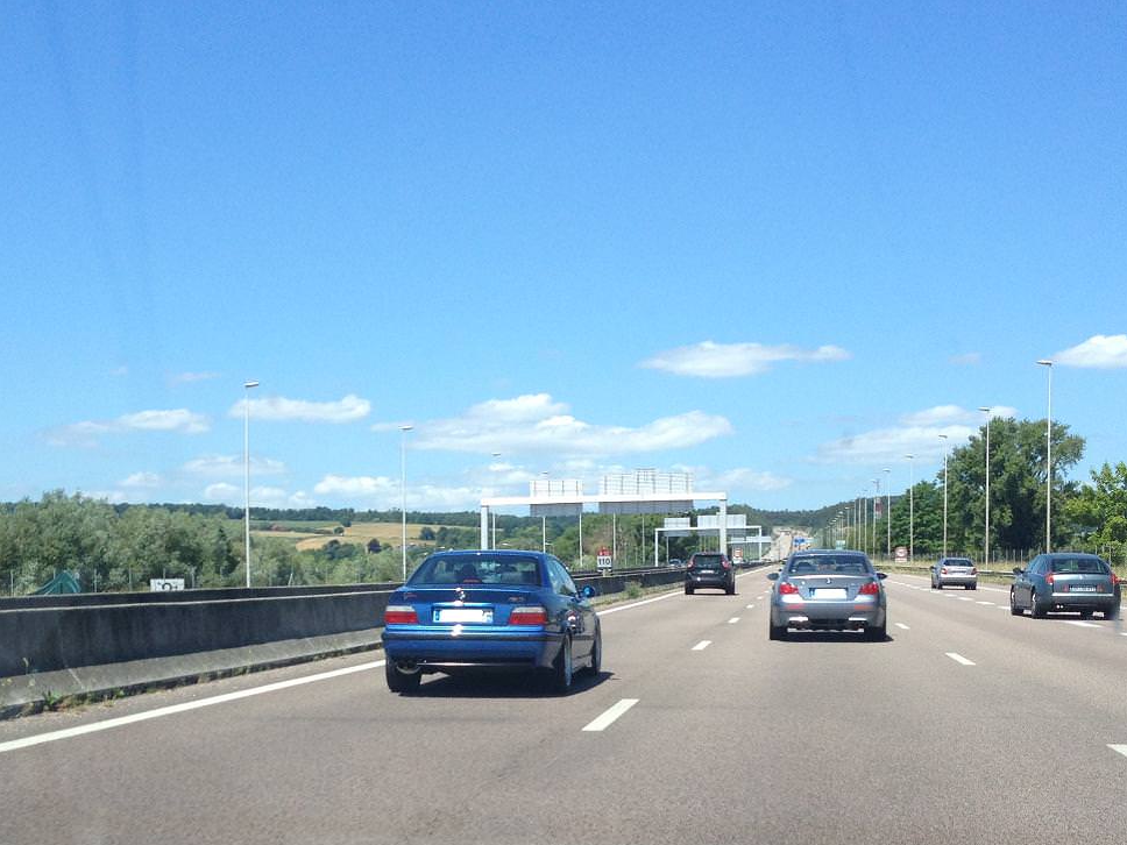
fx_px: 1921
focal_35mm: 59
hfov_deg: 32.7
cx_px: 557
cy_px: 672
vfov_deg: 24.4
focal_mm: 4.28
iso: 50
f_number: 2.4
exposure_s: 1/935
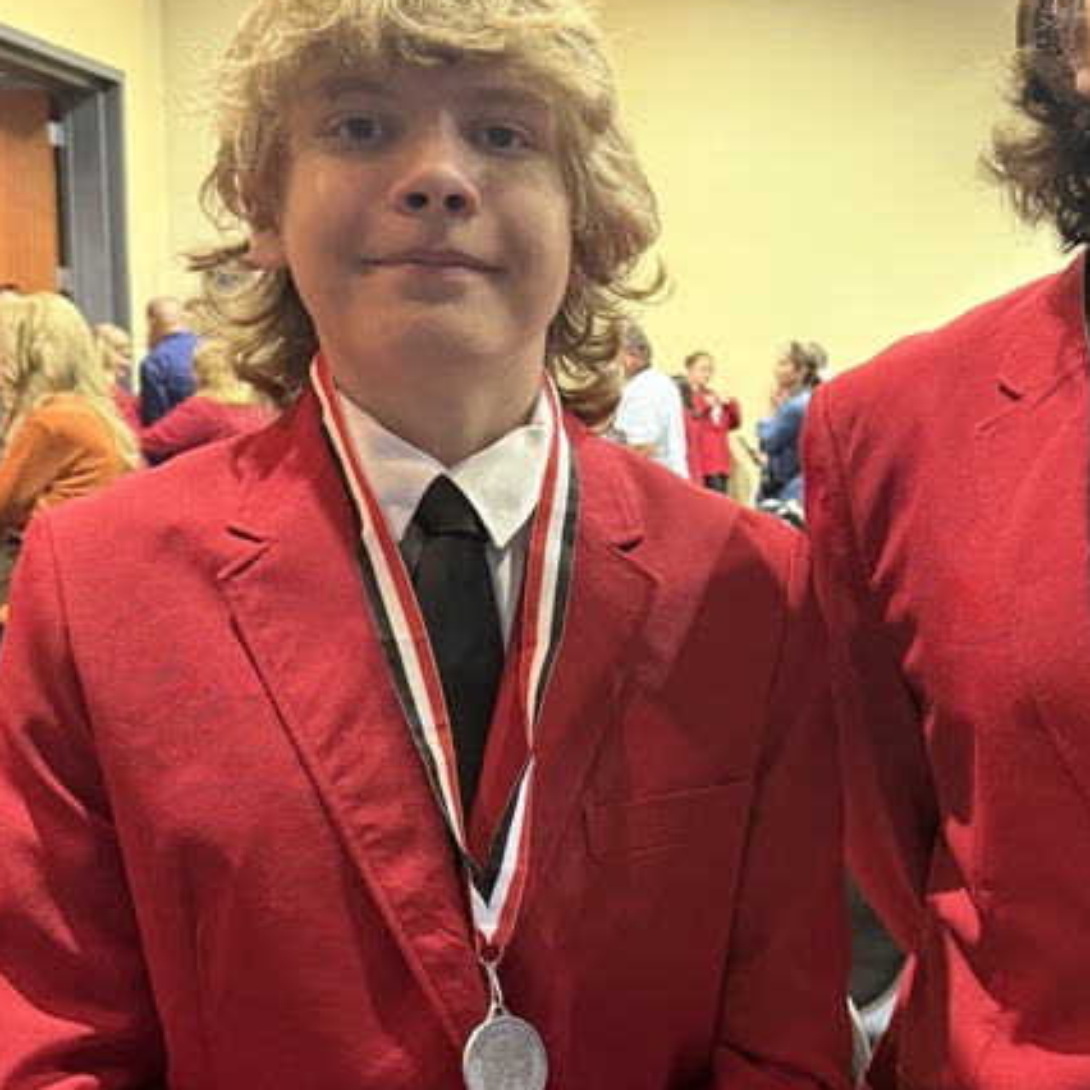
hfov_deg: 32.4
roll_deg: -1.7
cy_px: 724
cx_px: 893
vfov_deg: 33.1
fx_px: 1817
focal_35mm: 51
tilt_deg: -10.9
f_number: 1.78
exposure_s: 1/40
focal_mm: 6.76
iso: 640
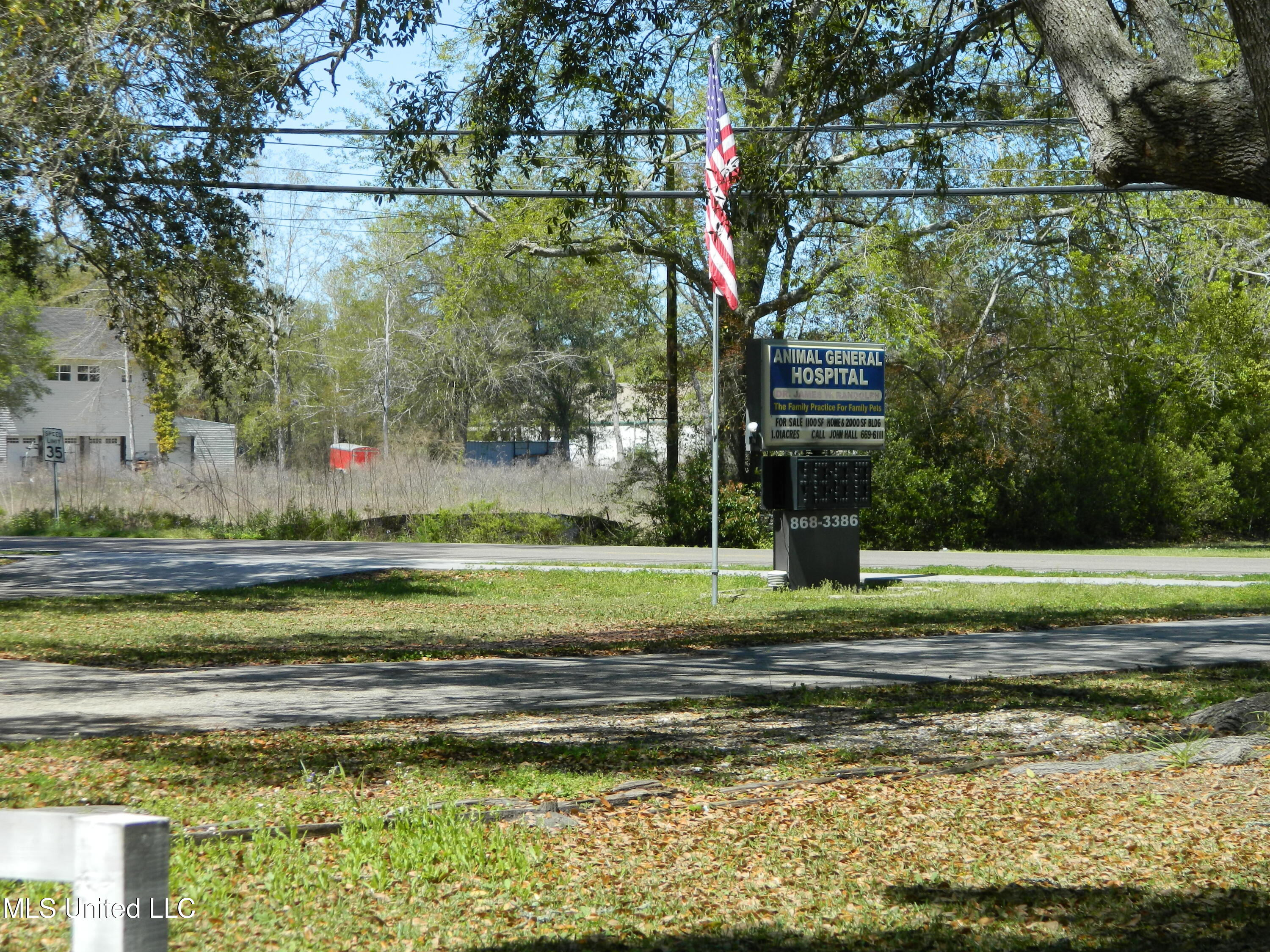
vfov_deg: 14.4
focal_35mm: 103
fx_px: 3779
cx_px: 635
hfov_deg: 19.1
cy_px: 476
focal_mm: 18.6
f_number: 4.5
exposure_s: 1/320
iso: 80
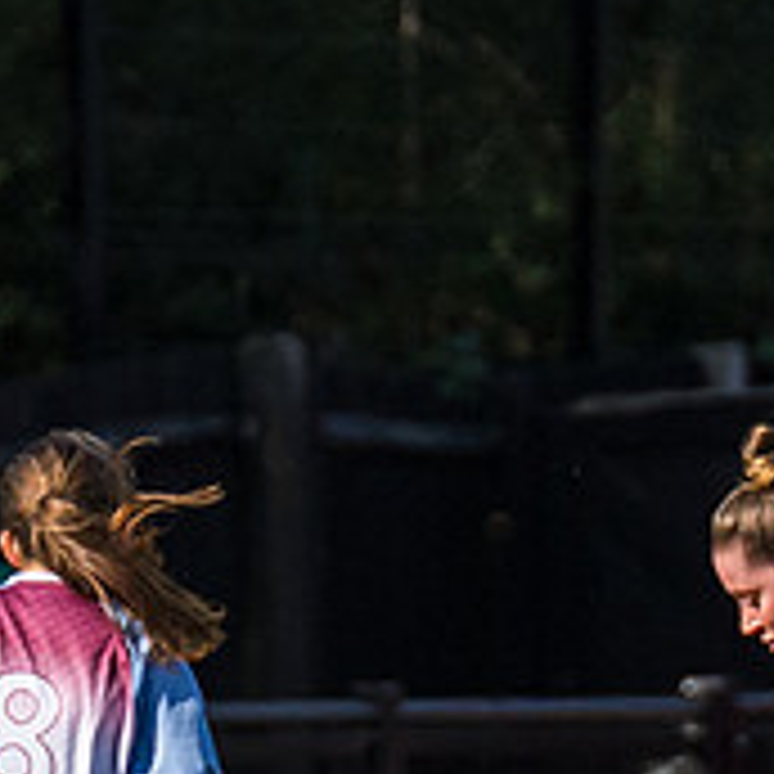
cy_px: 897
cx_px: 358
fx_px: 57070
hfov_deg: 0.8
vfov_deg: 0.8
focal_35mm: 2256
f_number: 4
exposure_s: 1/4000
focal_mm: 300
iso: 400
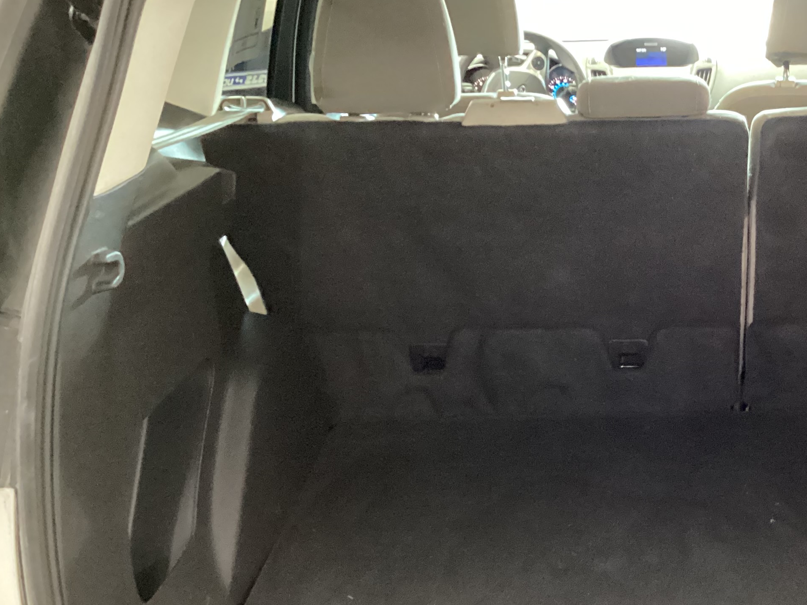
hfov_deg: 34.8
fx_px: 1236
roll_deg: +0.8
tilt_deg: -23.4
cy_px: 392
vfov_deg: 27.4
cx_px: 667
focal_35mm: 53
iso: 640
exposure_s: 1/20
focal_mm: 3.3
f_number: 2.4
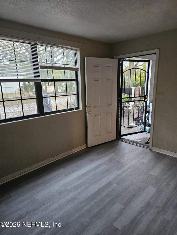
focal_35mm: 23
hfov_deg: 58.9
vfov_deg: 73.9
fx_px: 157
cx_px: 88
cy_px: 118
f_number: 1.7
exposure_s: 1/60
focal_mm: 6.3
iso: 800
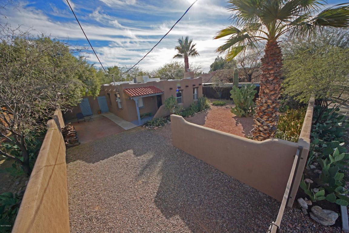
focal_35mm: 12
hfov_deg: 112.6
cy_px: 116
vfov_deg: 90.0
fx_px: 116
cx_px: 174
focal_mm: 8
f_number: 8
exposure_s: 1/400
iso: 200
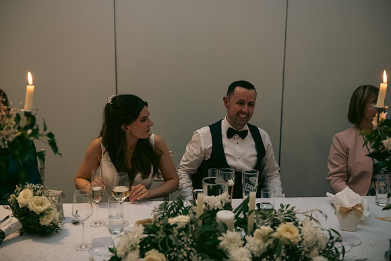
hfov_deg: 43.6
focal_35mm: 45
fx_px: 489
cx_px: 196
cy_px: 130
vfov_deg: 29.9
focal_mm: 45
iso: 2000
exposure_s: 1/160
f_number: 3.5
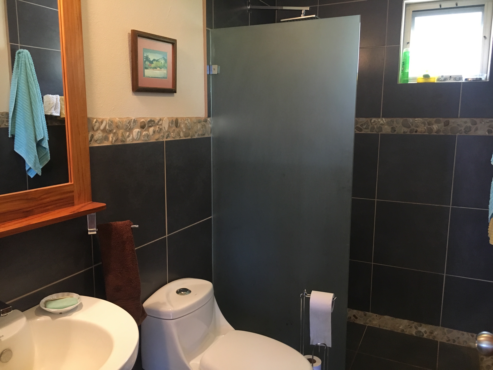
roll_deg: +0.2
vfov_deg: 48.2
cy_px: 185
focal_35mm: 29
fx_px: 413
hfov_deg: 61.7
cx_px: 246
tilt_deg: -9.6
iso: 160
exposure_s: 1/30
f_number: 2.2
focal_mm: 4.15
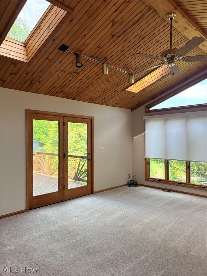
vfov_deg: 67.3
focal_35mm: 26
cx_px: 104
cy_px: 138
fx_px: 207
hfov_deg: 53.1
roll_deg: -1.0
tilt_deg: +0.7
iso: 50
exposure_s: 1/209
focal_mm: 5.96
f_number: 1.6
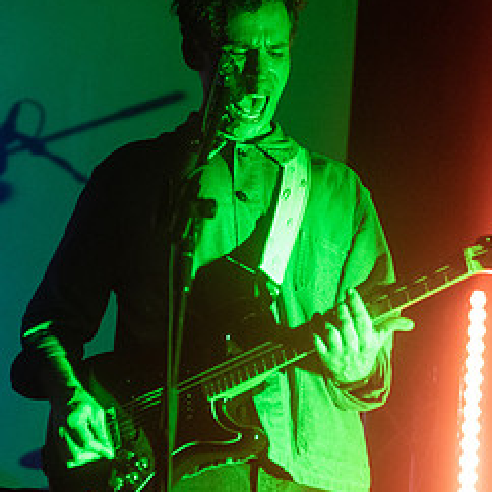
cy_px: 224
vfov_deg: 12.4
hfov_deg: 12.4
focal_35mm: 141
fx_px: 2267
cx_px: 326
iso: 3200
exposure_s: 1/320
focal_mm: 62
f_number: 3.2
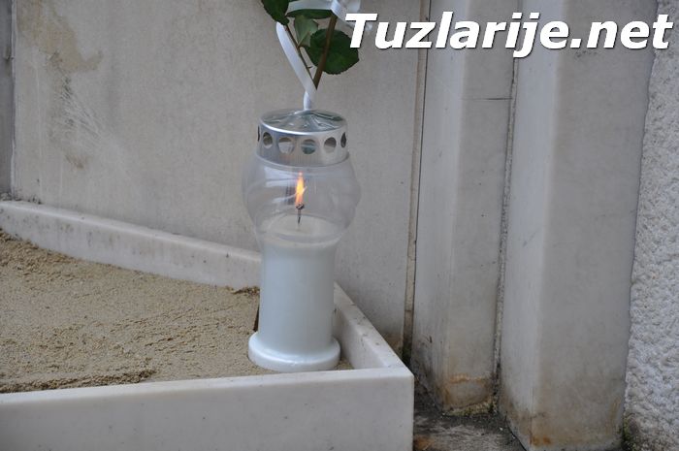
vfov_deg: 8.7
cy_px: 226
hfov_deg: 13.1
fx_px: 2967
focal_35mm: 158
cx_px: 340
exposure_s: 1/180
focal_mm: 105
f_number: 6.7
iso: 200
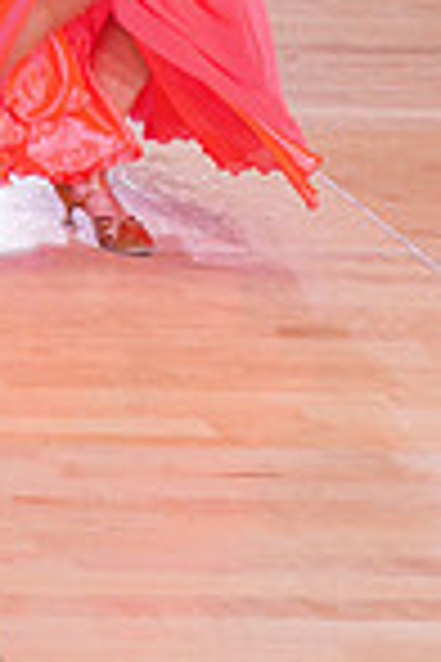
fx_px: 2609
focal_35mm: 142
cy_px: -410
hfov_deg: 9.3
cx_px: -304
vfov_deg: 13.4
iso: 1250
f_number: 5
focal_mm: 36
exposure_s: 1/125
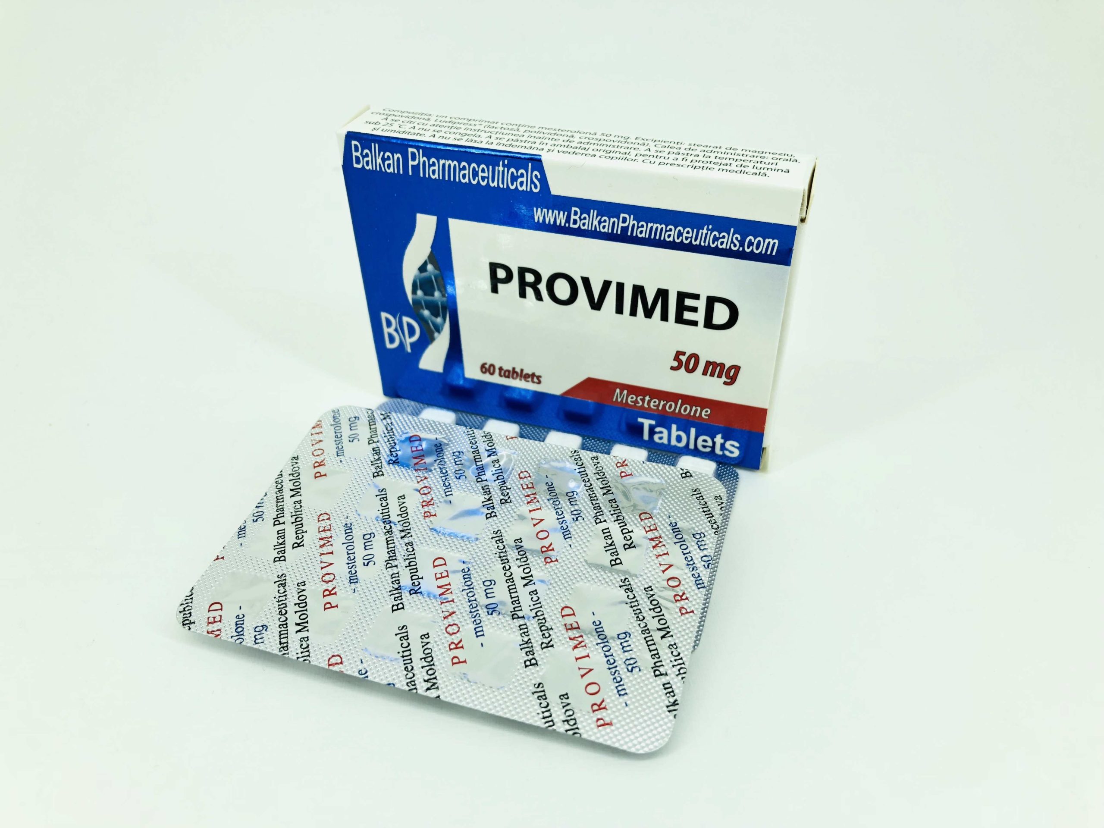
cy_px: 414
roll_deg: +0.2
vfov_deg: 49.7
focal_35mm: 28
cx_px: 552
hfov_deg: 63.4
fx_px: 893
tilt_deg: -32.0
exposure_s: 1/126
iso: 20
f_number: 1.8
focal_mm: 3.99
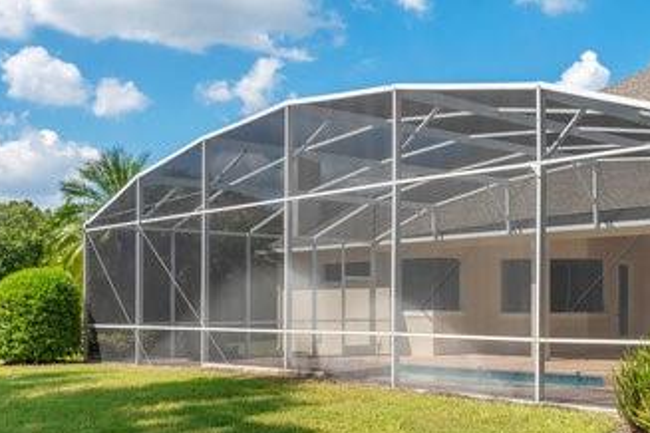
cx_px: 517
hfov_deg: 38.9
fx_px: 885
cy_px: 311
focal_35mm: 49
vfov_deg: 27.2
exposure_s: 1/160
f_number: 10
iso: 100
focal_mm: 16
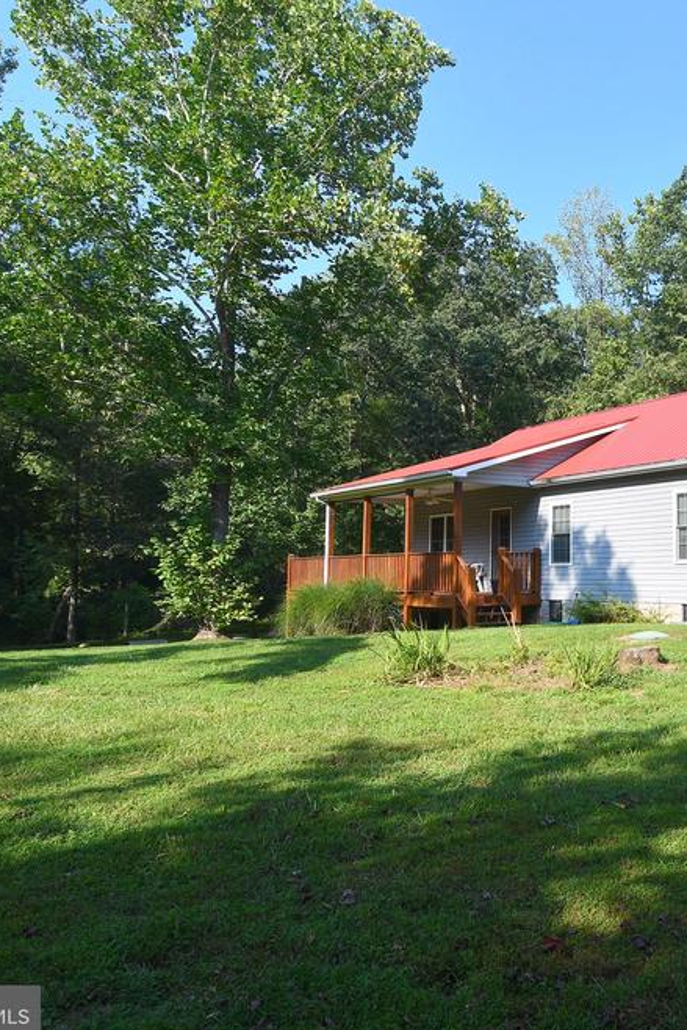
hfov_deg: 41.2
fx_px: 801
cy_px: 508
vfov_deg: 65.5
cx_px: 668
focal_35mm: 28
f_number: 8
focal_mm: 12
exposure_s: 1/250
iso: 125
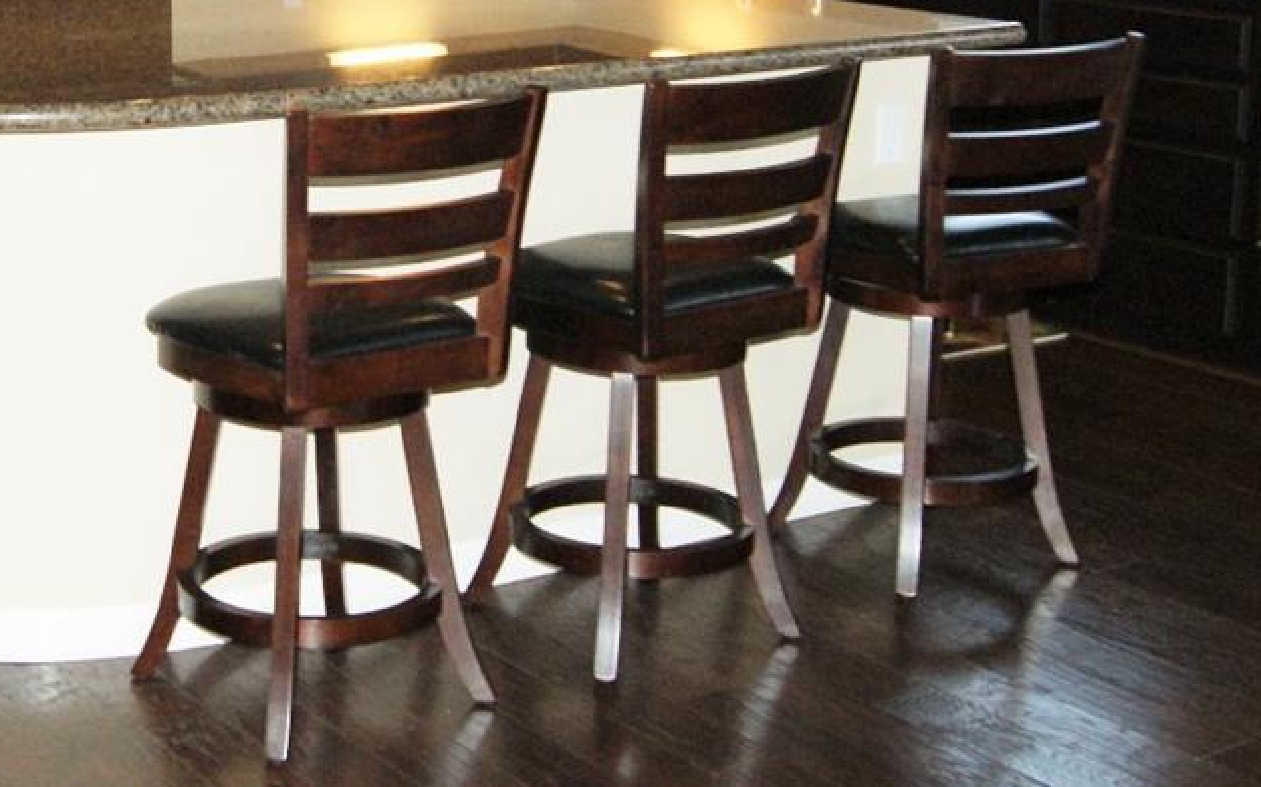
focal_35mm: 65
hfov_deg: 29.8
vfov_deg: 19.0
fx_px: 2233
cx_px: 65
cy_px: -130
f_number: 5.6
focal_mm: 18
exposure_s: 1/60
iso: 400
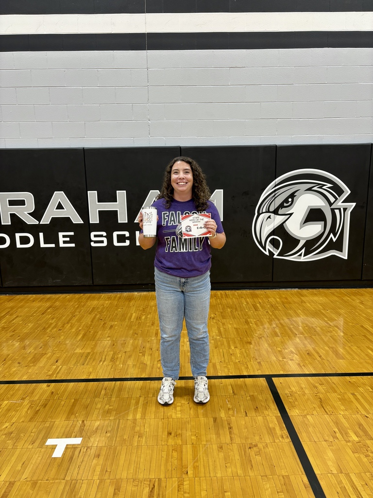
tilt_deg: -10.0
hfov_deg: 53.1
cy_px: 249
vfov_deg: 67.3
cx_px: 186
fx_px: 374
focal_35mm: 26
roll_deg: +1.5
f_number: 1.6
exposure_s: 1/62
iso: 125
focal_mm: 5.96
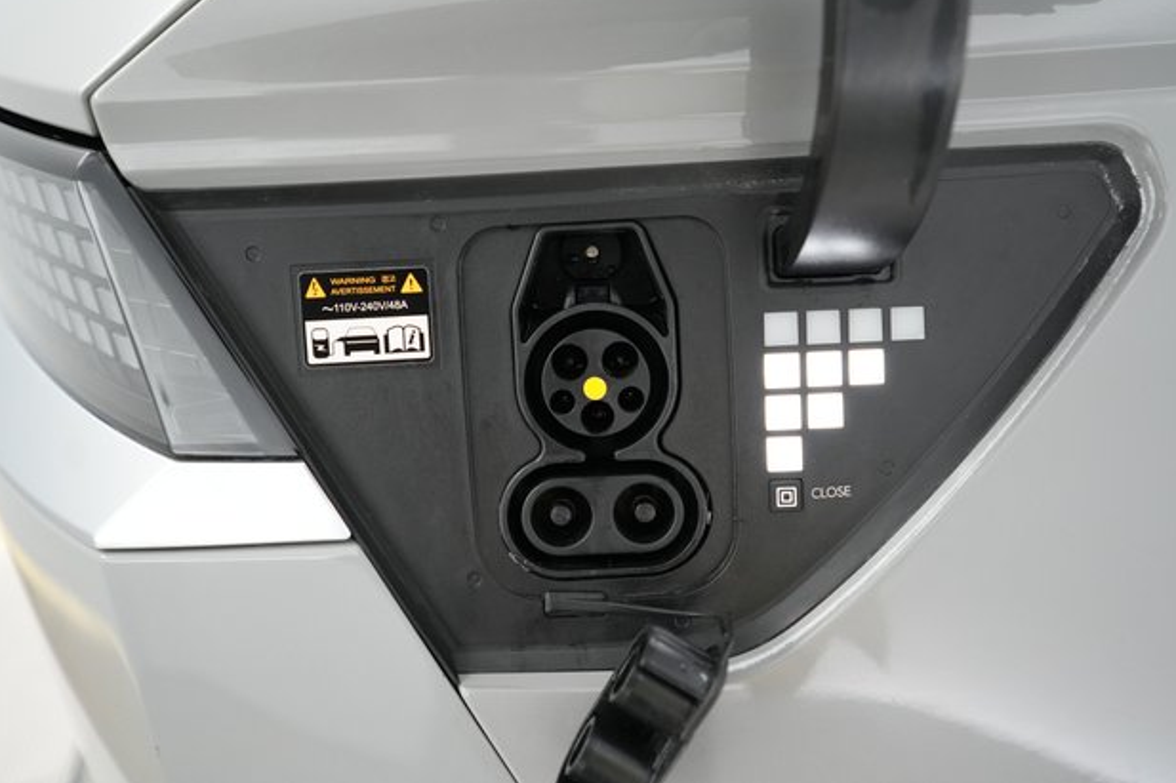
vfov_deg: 46.4
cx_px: 602
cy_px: 379
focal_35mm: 28
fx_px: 914
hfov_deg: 65.5
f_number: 2.8
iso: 3200
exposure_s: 1/250
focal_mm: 27
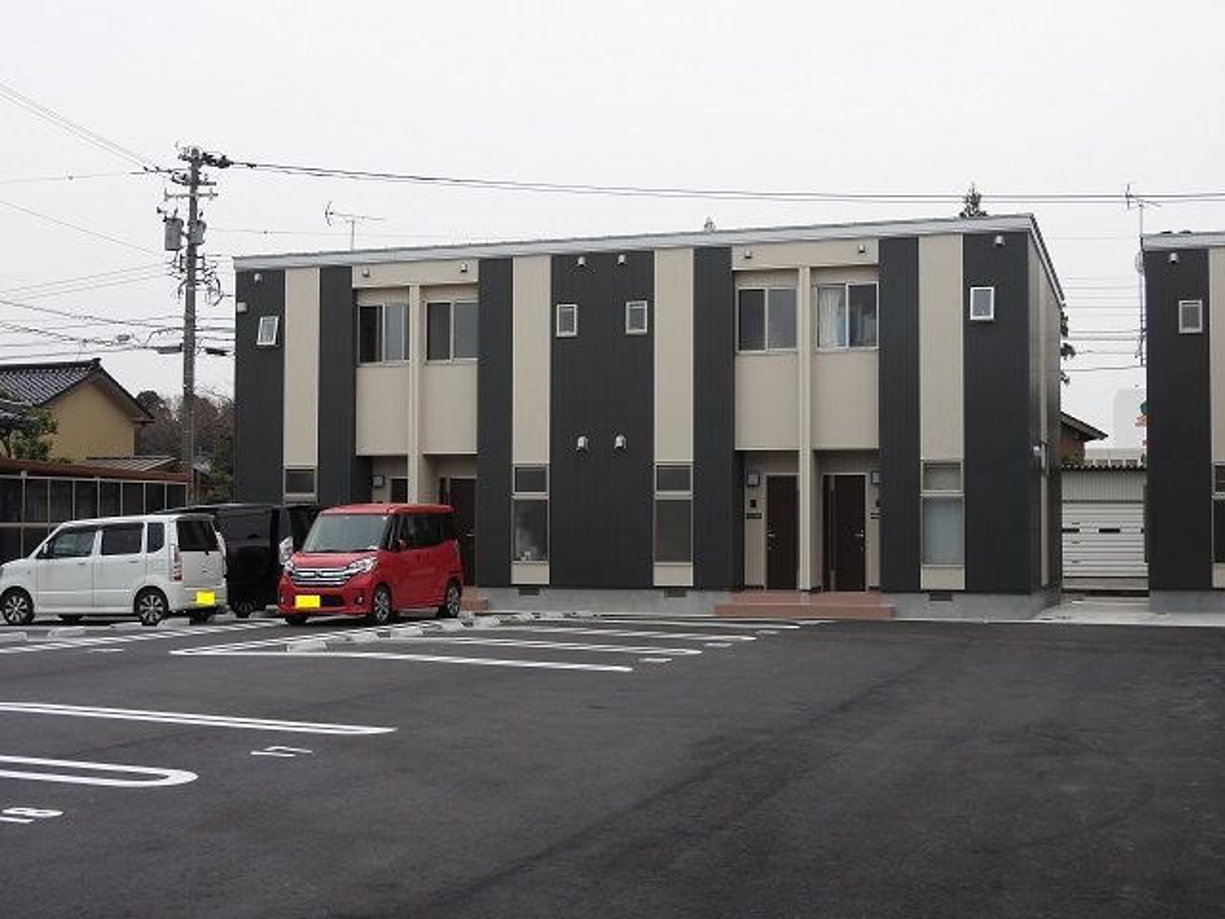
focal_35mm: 50
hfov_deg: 38.2
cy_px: 460
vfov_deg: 29.1
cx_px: 612
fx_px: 1769
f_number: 4
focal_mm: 9
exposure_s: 1/100
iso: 100
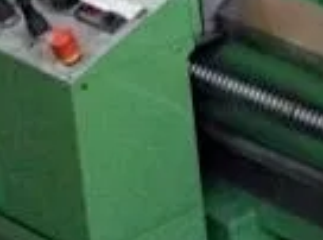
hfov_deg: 7.8
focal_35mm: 249
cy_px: 51
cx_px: 470
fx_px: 2315
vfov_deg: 5.9
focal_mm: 3.3
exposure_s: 1/24
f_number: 2.4
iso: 160
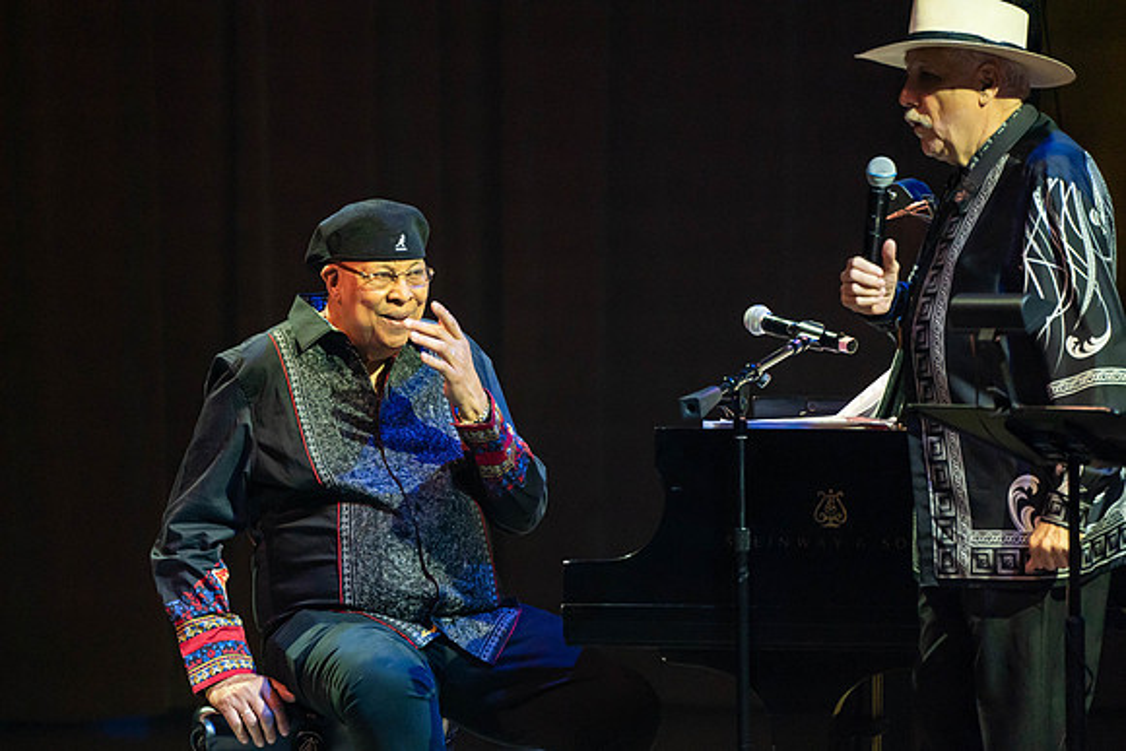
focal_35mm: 447
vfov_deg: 3.1
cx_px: 497
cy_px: 419
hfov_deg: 4.6
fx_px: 13972
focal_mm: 400
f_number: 5.6
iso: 3200
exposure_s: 1/250
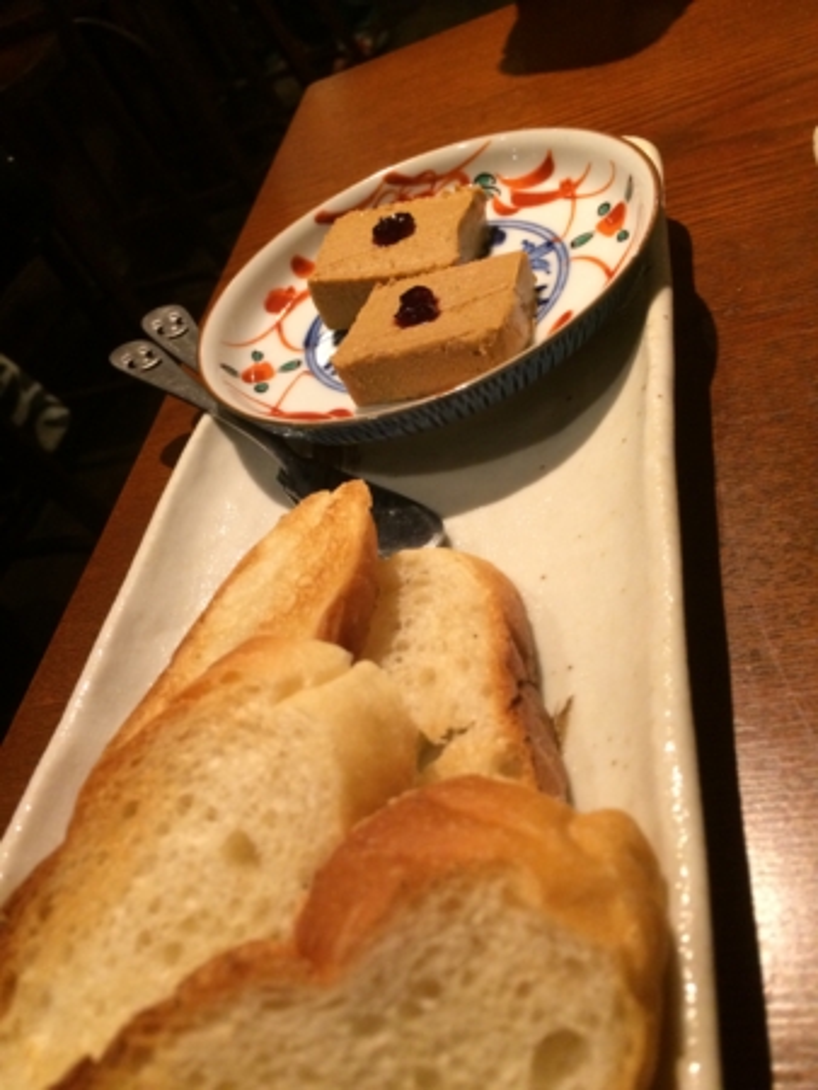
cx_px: 409
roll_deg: +30.0
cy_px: 545
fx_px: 913
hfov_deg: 48.3
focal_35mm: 29
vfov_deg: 61.6
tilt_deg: -36.8
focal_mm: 4.15
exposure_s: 1/33
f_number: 2.2
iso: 320
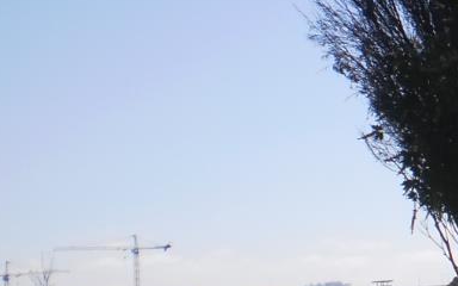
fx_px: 1860
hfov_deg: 13.2
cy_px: 90
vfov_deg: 8.8
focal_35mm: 149
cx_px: 714
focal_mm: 6.3
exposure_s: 1/1600
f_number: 4.6
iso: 100
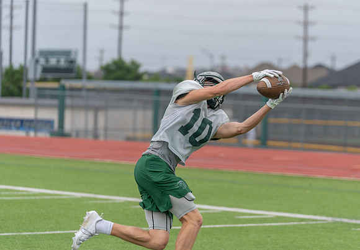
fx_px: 1750
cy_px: 108
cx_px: 212
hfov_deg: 11.7
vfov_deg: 8.2
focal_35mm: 173
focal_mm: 144
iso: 200
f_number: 3.5
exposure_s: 1/1250
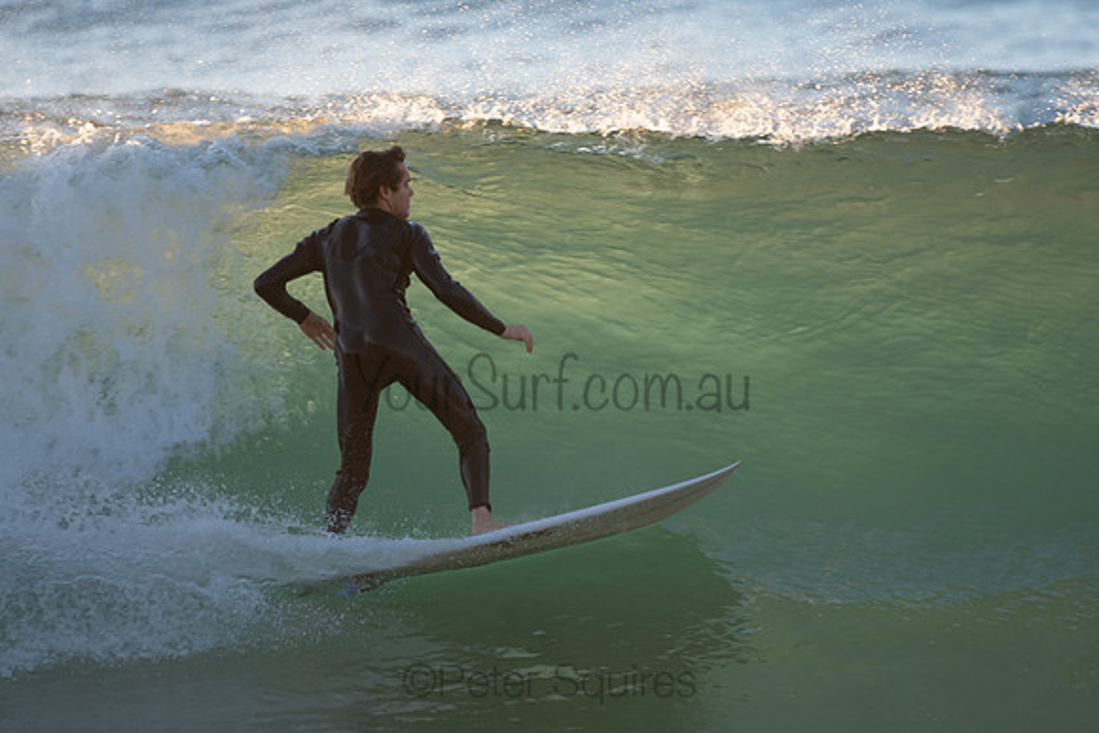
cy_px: 366
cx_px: 550
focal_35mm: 750
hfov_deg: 2.7
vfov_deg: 1.8
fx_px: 22900
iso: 640
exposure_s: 1/500
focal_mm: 500
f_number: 5.6
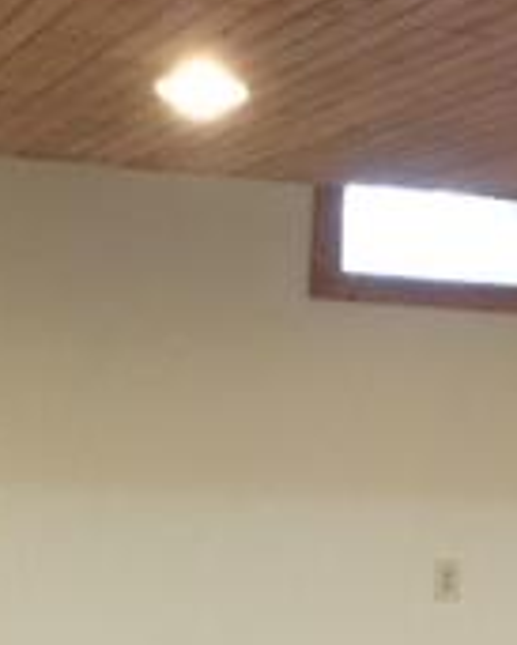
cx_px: 317
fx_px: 2026
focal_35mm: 106
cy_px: 649
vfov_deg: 17.7
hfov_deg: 14.5
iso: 250
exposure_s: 1/15
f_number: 2.4
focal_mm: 3.3
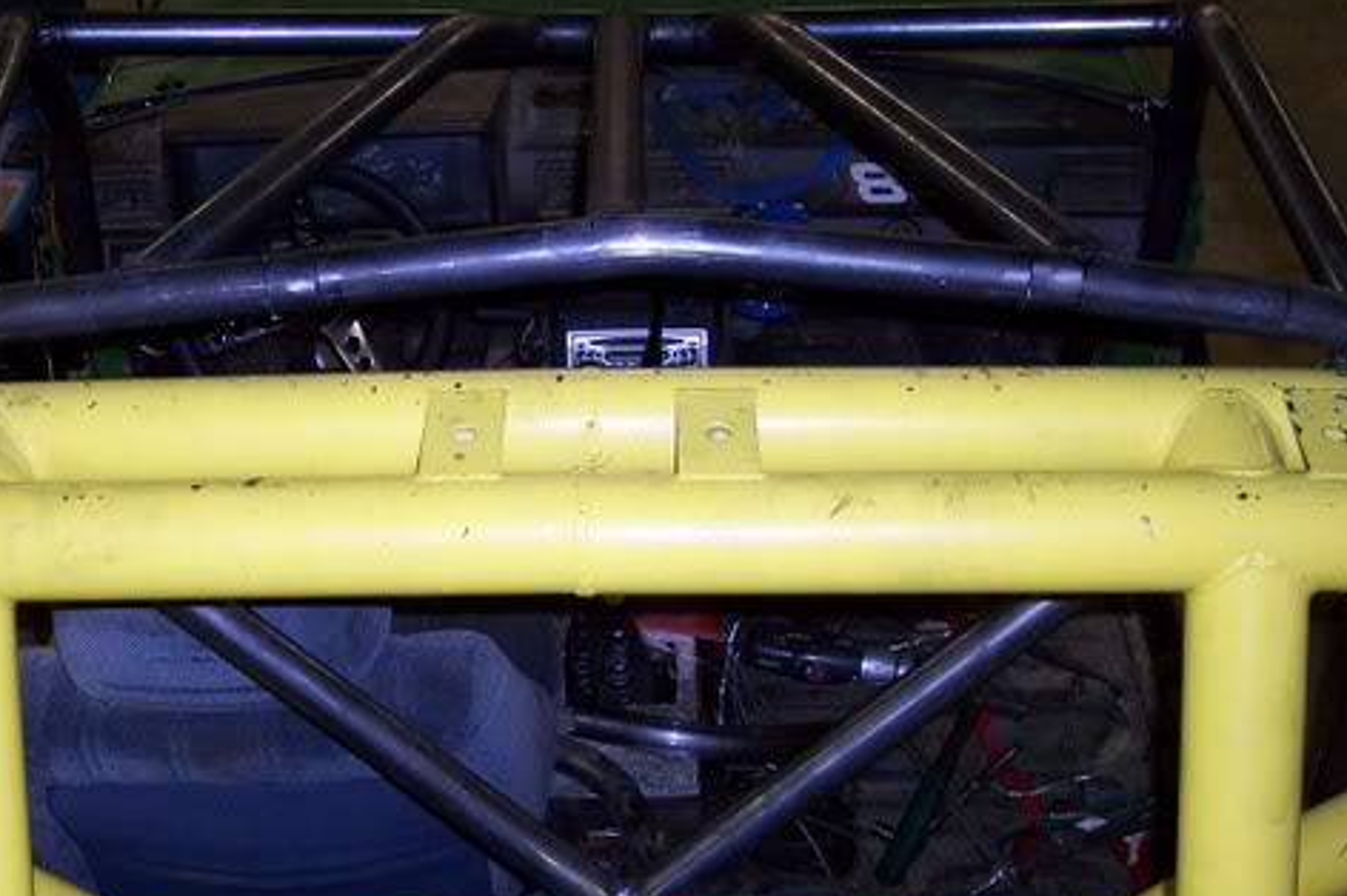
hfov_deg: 36.2
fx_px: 2056
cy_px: 611
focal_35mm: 55
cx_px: 578
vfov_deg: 24.4
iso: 100
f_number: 2.8
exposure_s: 1/60
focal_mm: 8
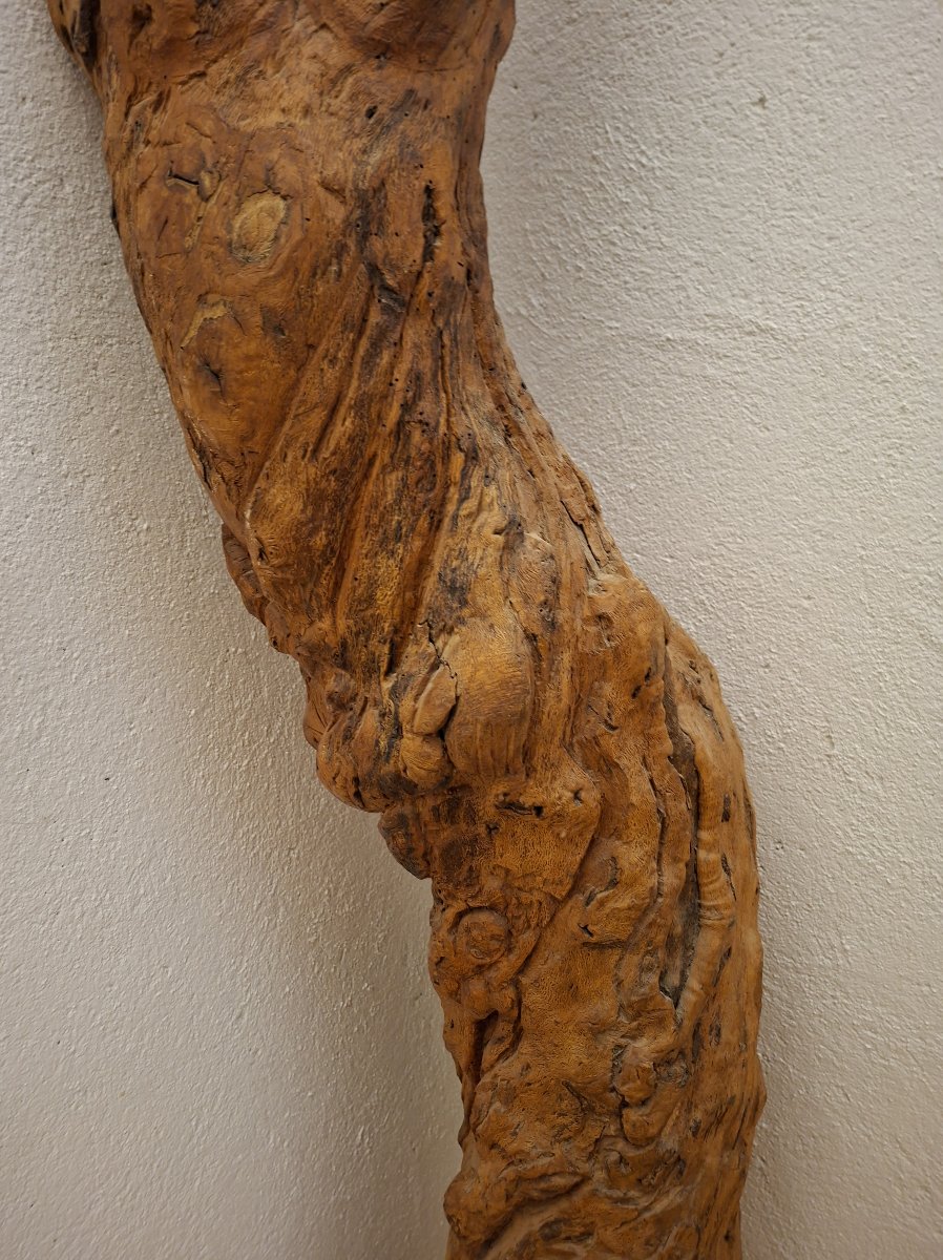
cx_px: 472
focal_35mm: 23
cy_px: 630
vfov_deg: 74.0
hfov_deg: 58.8
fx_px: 837
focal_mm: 5.54
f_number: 1.8
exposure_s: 1/24
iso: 800
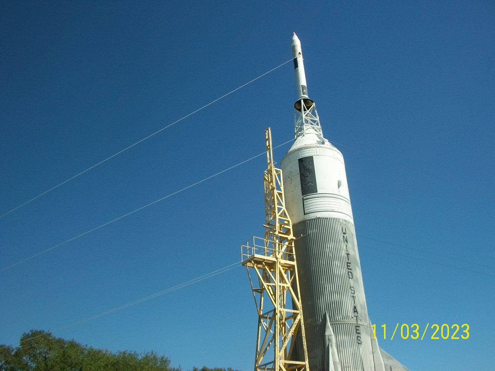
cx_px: 248
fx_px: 458
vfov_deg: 44.2
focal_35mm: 32
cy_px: 186
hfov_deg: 56.8
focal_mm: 5.7
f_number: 5.5
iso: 80
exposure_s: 1/500
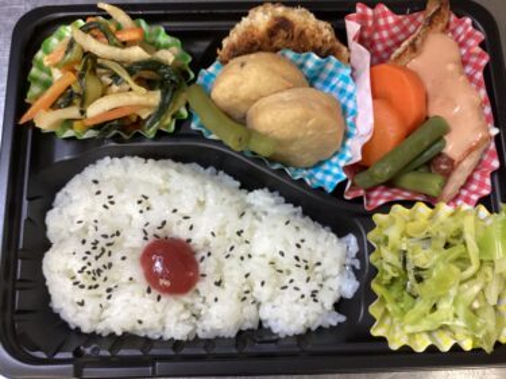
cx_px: 253
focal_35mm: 31
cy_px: 190
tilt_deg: -77.8
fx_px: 453
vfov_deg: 45.4
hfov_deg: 58.4
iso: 200
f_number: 2.4
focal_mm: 3.3
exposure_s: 1/50
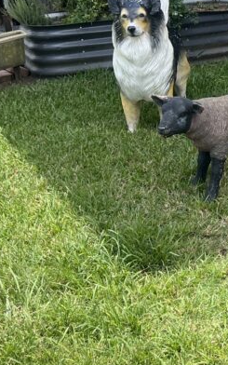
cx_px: 315
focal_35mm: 72
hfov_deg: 16.8
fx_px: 716
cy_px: 150
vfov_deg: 28.5
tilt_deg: -22.7
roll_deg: -0.8
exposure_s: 1/1159
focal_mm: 5.7
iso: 50
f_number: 1.5
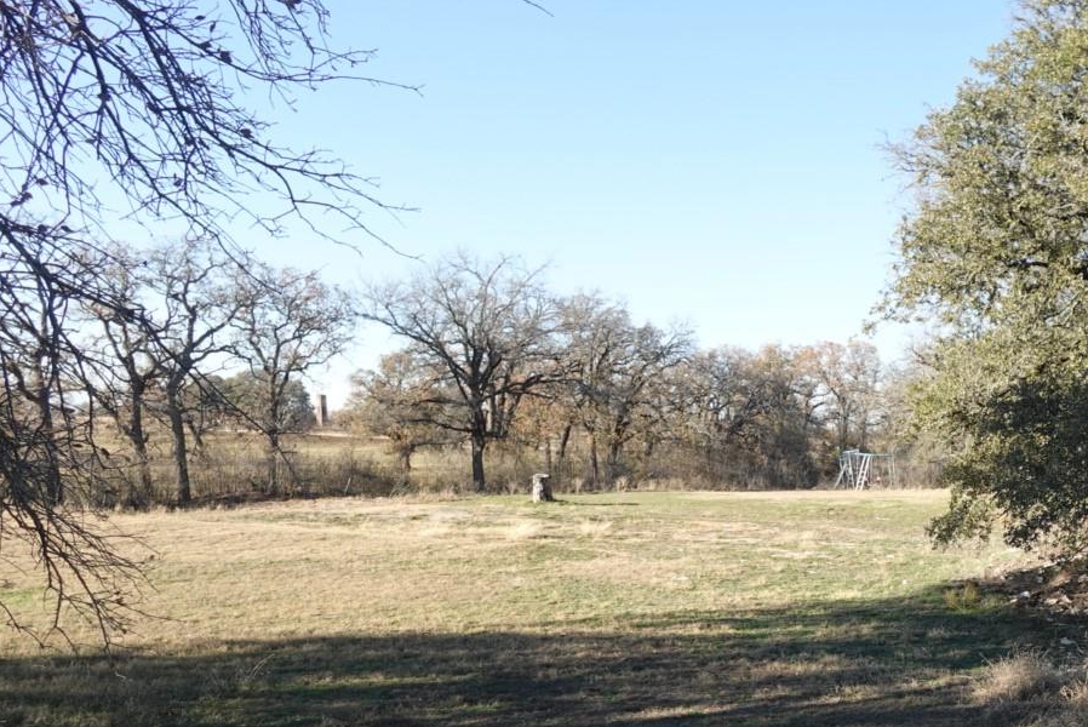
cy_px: 632
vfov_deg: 35.1
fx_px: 1089
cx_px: 933
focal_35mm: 36
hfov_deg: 48.7
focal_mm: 7.6
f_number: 2
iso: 125
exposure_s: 1/1000
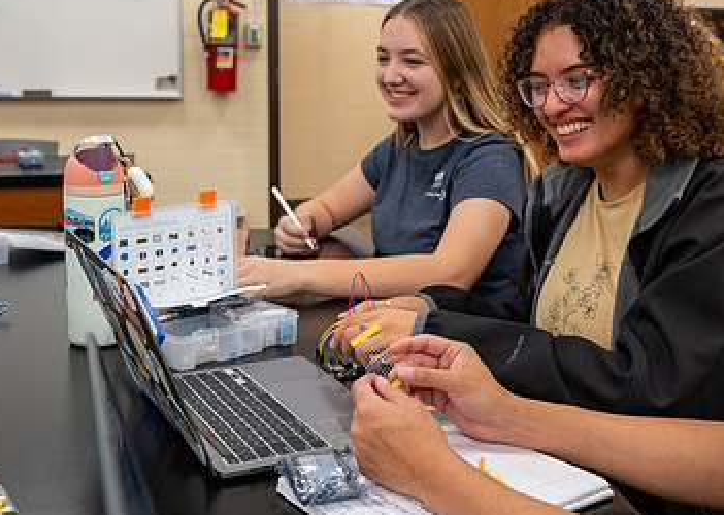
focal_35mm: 49
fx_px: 1007
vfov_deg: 28.7
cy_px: 212
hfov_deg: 39.5
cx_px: 393
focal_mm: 24
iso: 500
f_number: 3.5
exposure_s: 1/160
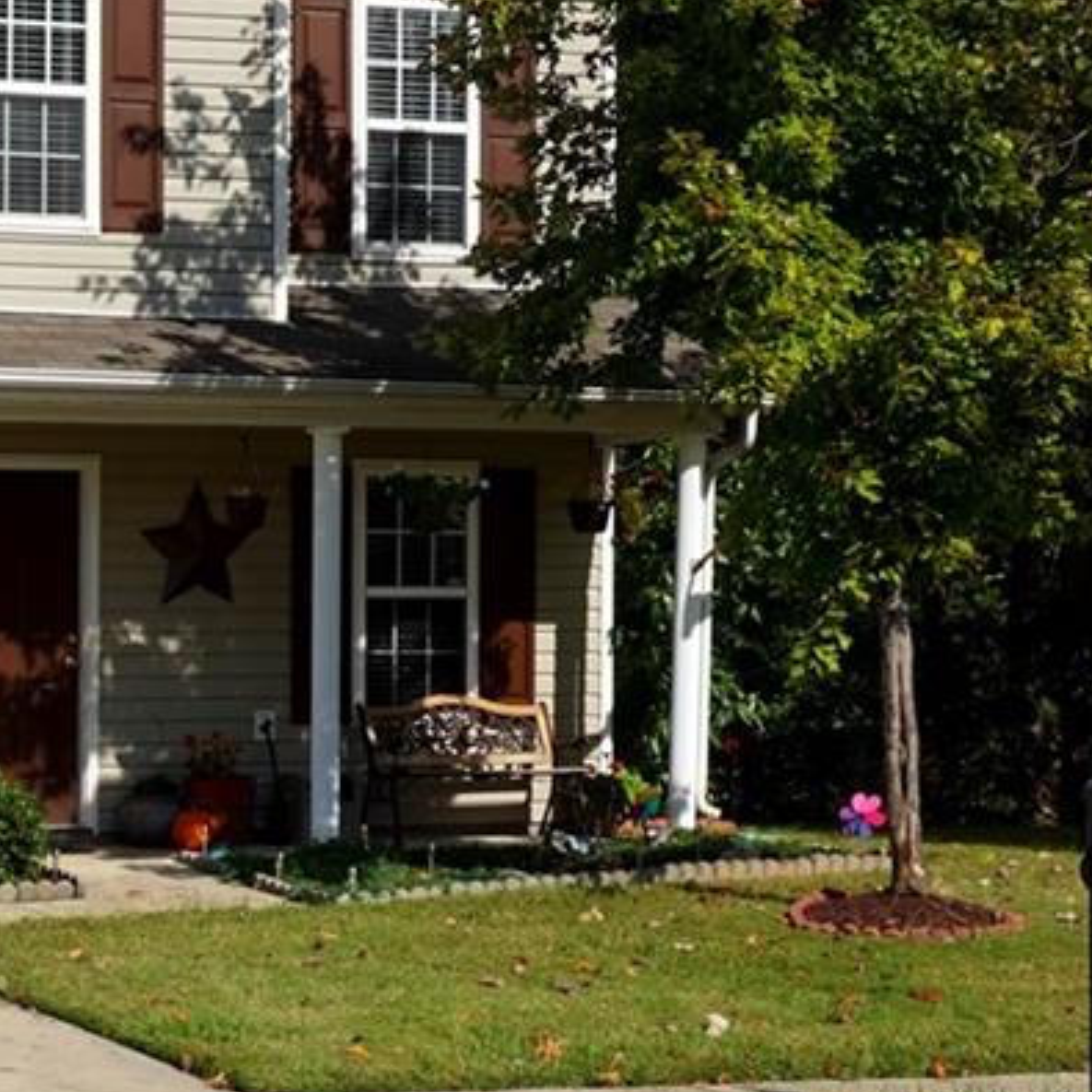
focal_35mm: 66
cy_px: 307
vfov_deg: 25.9
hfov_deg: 24.3
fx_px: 2356
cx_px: -119
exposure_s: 1/320
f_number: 9
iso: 100
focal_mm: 20
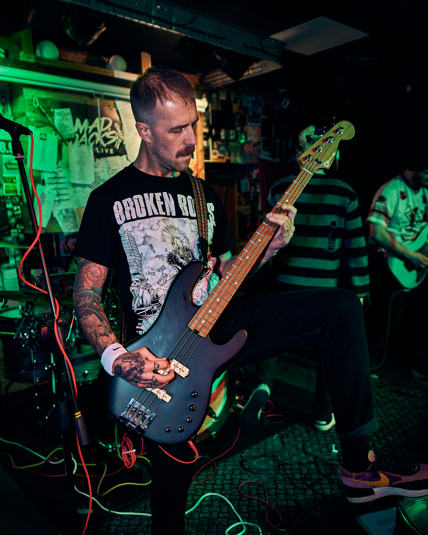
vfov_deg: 62.0
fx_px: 443
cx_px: 216
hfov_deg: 51.5
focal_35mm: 28
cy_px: 297
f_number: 1.8
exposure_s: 1/200
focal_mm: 16
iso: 160
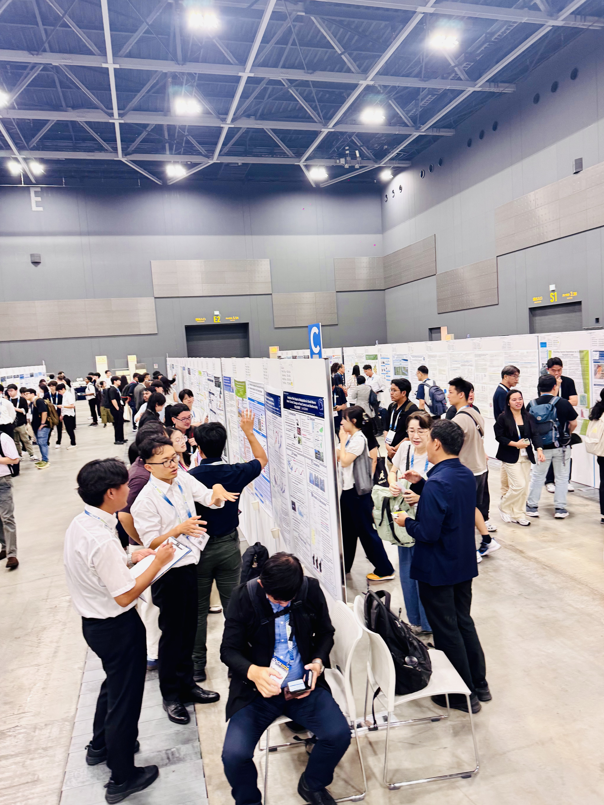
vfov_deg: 69.4
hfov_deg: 54.9
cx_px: 311
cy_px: 388
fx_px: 582
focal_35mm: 25
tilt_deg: -3.0
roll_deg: +3.5
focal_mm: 6.76
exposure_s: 1/50
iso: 250
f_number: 1.78
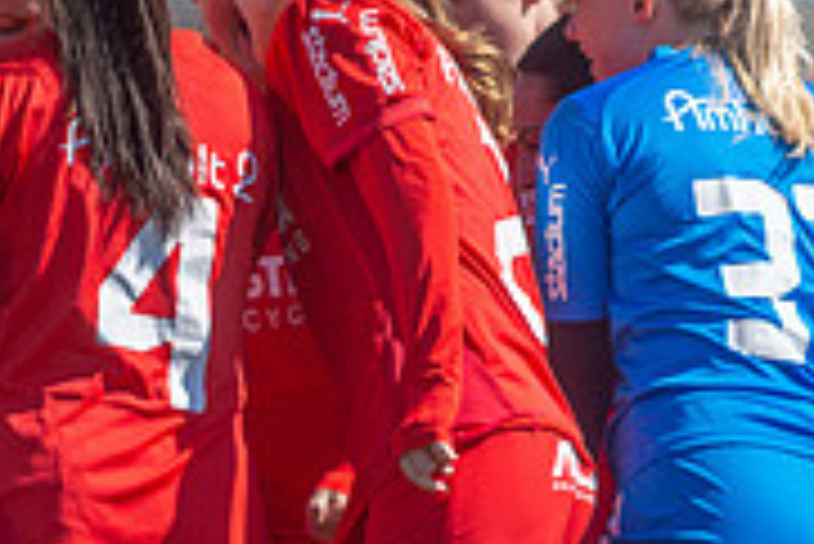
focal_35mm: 1343
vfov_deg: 1.0
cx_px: 139
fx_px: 30390
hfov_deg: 1.5
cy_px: 423
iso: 180
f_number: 4
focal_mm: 420
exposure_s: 1/1600
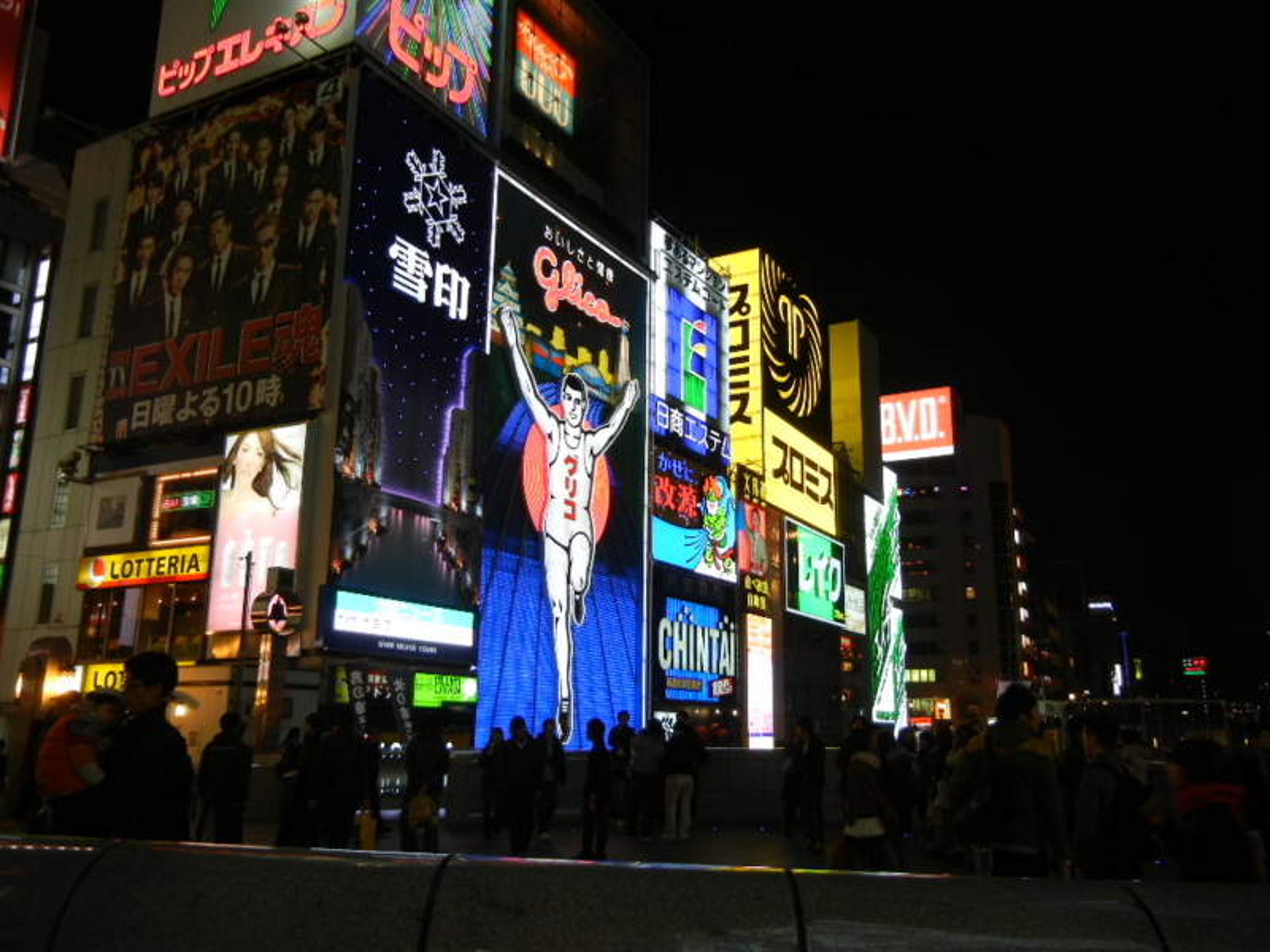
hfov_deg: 60.0
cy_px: 476
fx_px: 1101
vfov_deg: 46.8
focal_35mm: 30
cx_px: 635
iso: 160
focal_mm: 5.4
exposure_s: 1/40.1
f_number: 3.5
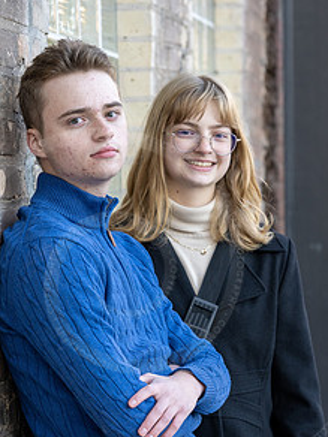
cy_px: 310
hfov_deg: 11.8
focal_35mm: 126
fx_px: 1592
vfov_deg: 15.6
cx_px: 141
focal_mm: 85
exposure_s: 1/160
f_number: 5
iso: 320
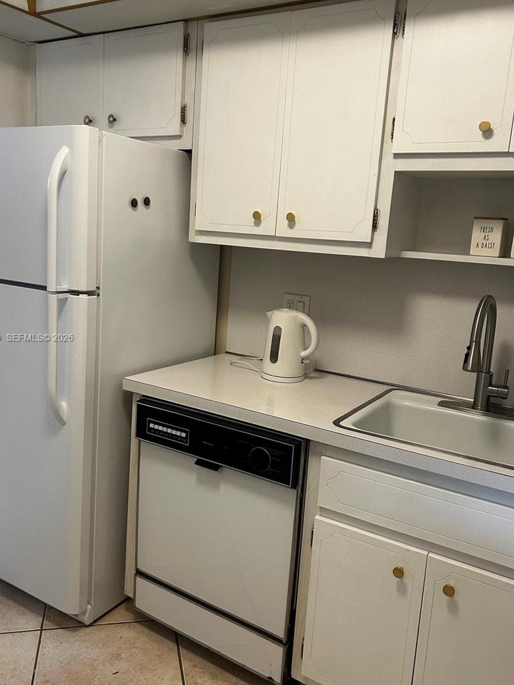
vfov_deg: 60.0
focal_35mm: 30
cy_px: 339
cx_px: 248
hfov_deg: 46.8
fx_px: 594
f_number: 1.5
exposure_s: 1/60
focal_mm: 5.7
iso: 125
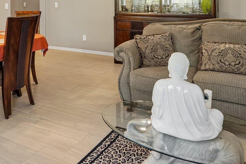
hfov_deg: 46.9
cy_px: -5
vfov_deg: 30.7
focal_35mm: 40
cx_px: 64
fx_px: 273
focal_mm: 16
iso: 400
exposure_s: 1/8
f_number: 8
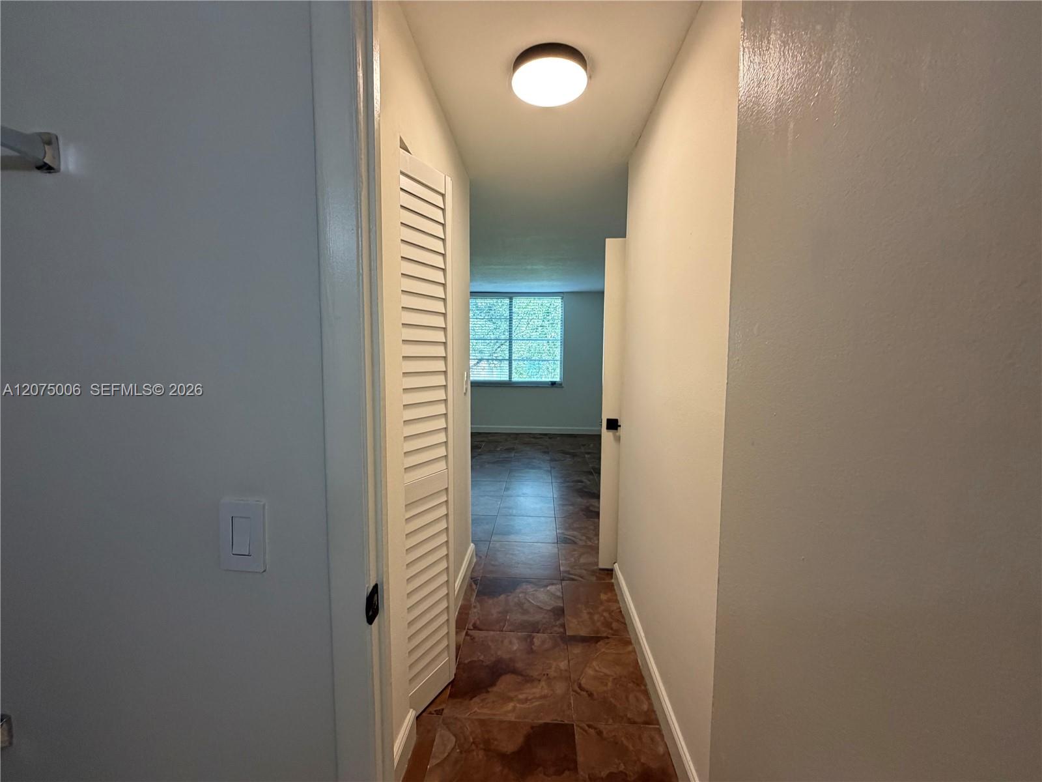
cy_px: 391
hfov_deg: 102.1
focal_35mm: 14
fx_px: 421
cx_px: 521
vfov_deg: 85.7
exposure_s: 1/120
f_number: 2.2
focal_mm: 2.22
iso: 250
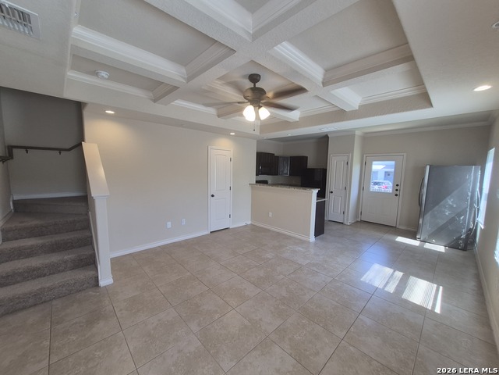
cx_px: 250
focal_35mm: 13
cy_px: 188
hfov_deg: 106.2
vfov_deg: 89.9
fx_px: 187
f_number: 2.2
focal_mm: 1.74
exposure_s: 1/60
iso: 50
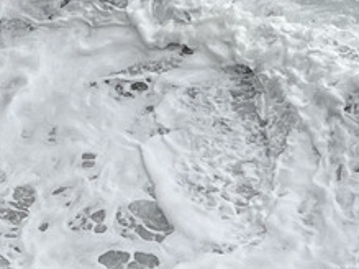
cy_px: -668
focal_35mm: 190
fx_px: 1969
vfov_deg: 6.7
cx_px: 3
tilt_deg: -4.1
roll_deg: -0.1
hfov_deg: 10.3
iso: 50
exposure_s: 1/5587
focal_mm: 5.7
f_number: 1.5
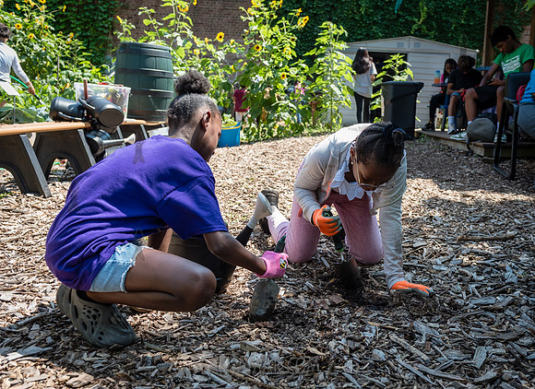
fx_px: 578
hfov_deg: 49.2
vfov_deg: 37.2
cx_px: 331
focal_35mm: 38
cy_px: 193
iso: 500
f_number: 4
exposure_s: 1/1000
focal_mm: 29
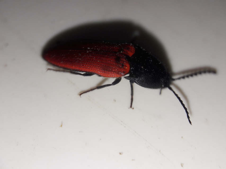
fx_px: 183
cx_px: 113
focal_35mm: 28
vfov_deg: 49.8
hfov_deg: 63.4
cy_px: 84
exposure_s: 1/4762
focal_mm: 3.7
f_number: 1.9
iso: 40
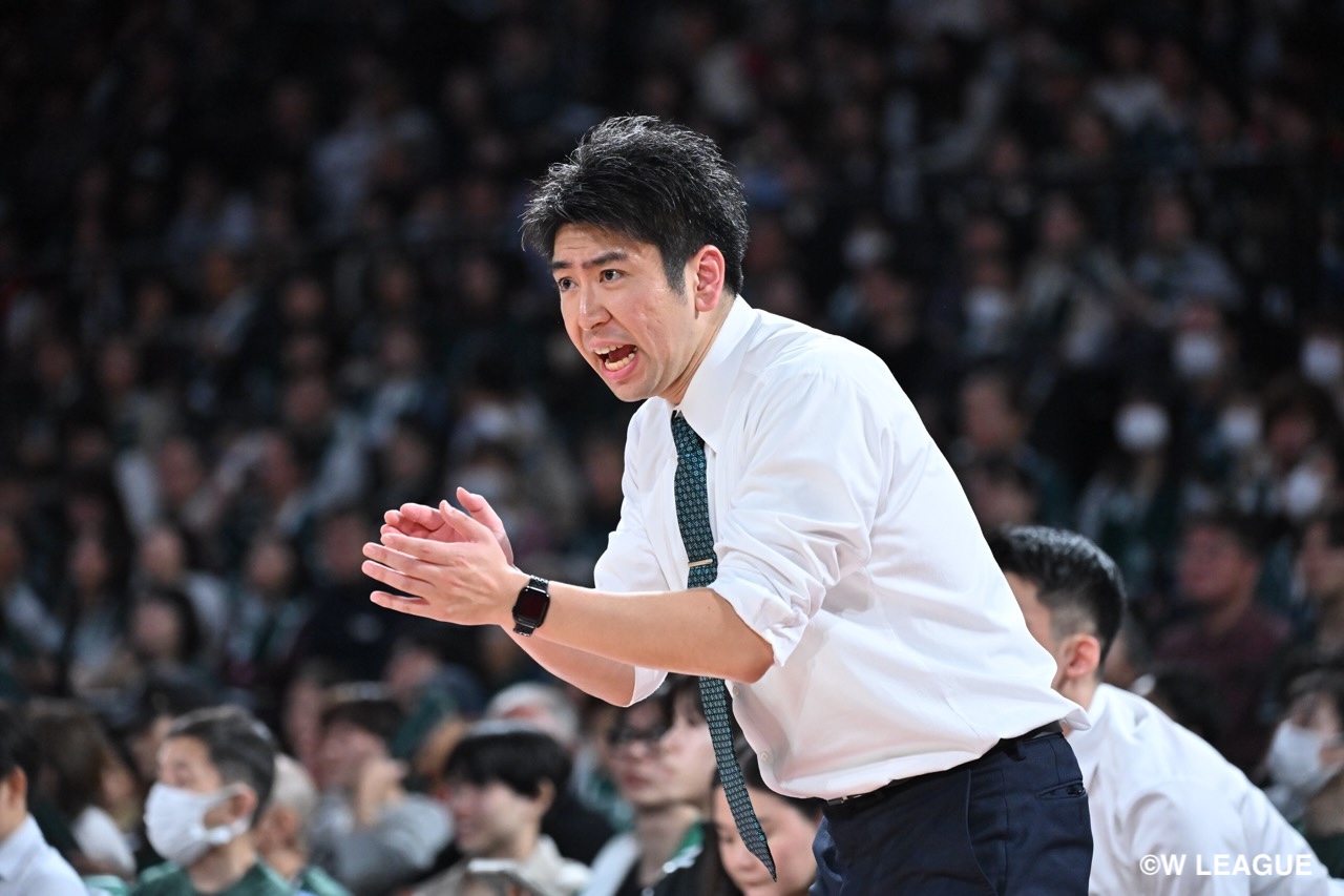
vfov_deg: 7.2
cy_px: 448
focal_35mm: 190
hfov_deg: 10.8
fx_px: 7092
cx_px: 672
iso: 5000
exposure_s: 1/1250
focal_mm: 190
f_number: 4
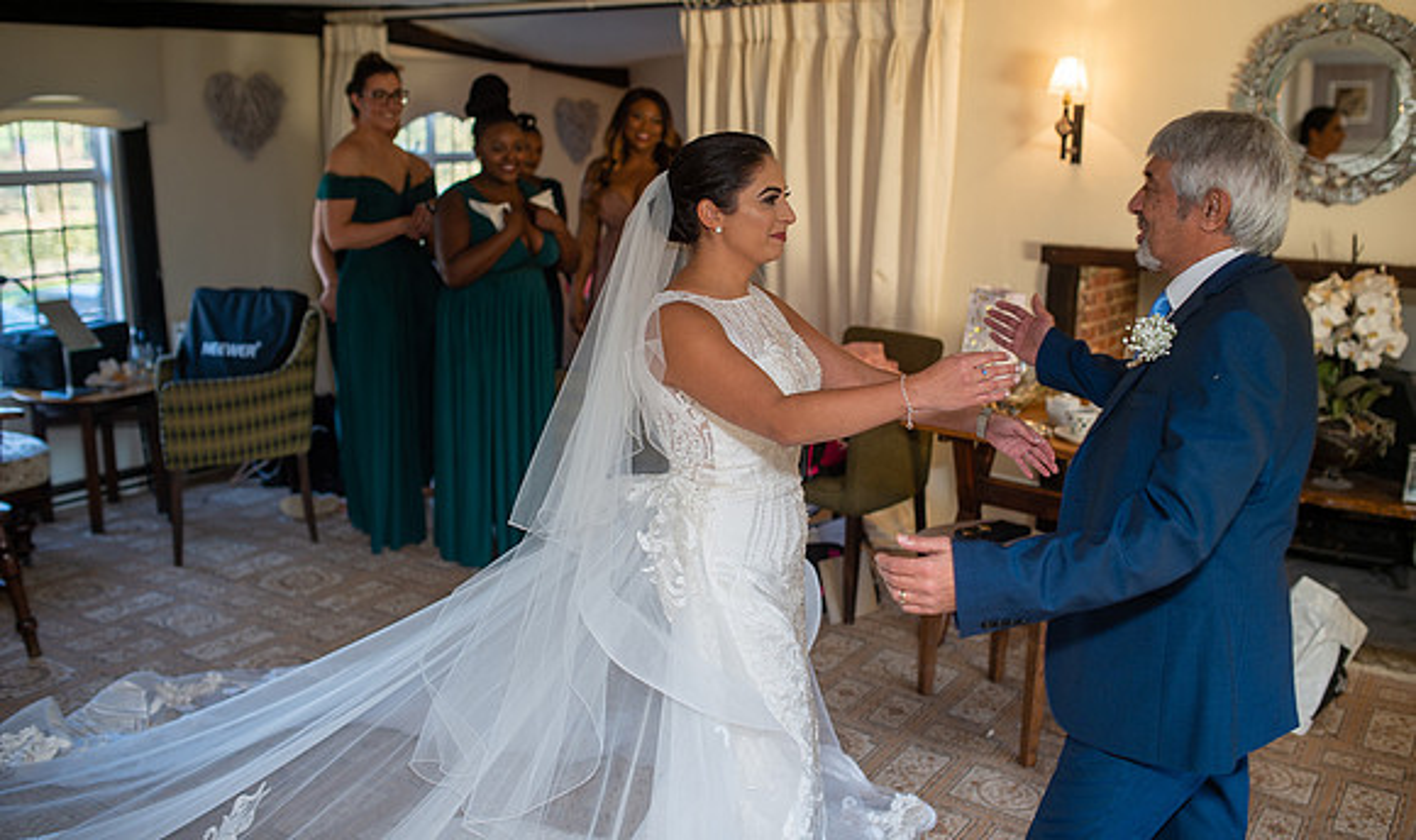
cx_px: 721
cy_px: 360
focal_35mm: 37
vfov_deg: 33.3
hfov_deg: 53.6
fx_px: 1401
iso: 125
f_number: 2.5
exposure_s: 1/100
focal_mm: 35
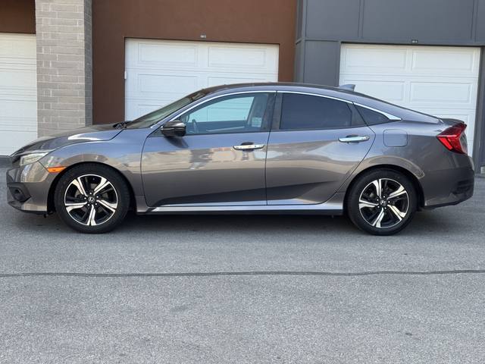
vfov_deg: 30.3
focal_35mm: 48
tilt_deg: -7.3
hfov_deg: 39.7
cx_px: 242
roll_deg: -2.0
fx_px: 673
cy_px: 182
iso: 64
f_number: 1.78
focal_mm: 6.76
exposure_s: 1/495
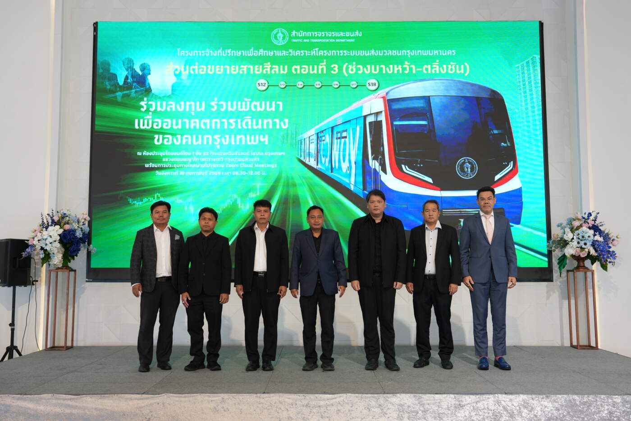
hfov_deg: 54.4
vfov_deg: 37.8
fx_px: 613
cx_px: 316
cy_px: 210
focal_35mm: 35
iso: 800
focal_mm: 35
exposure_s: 1/200
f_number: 2.8
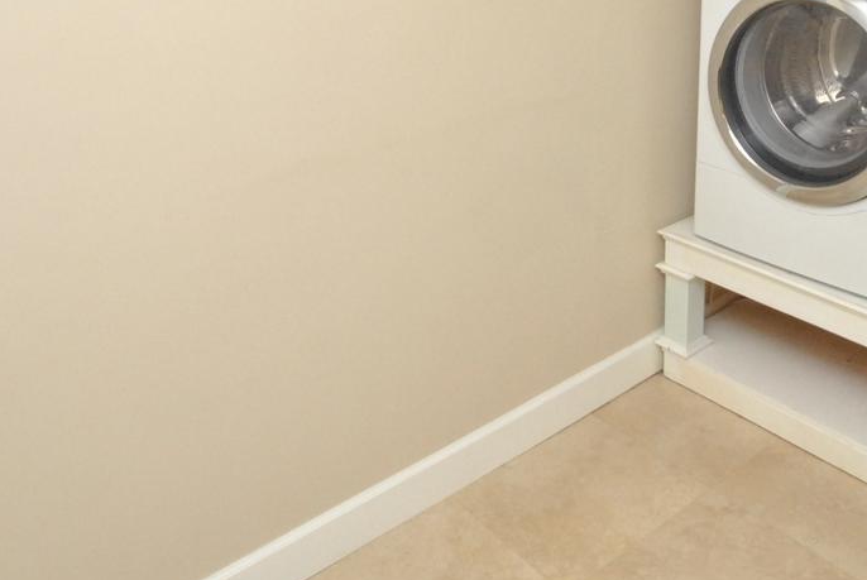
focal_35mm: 35
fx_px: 844
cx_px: 543
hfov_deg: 53.8
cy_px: 121
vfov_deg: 36.7
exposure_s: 1/200
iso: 800
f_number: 18
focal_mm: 10
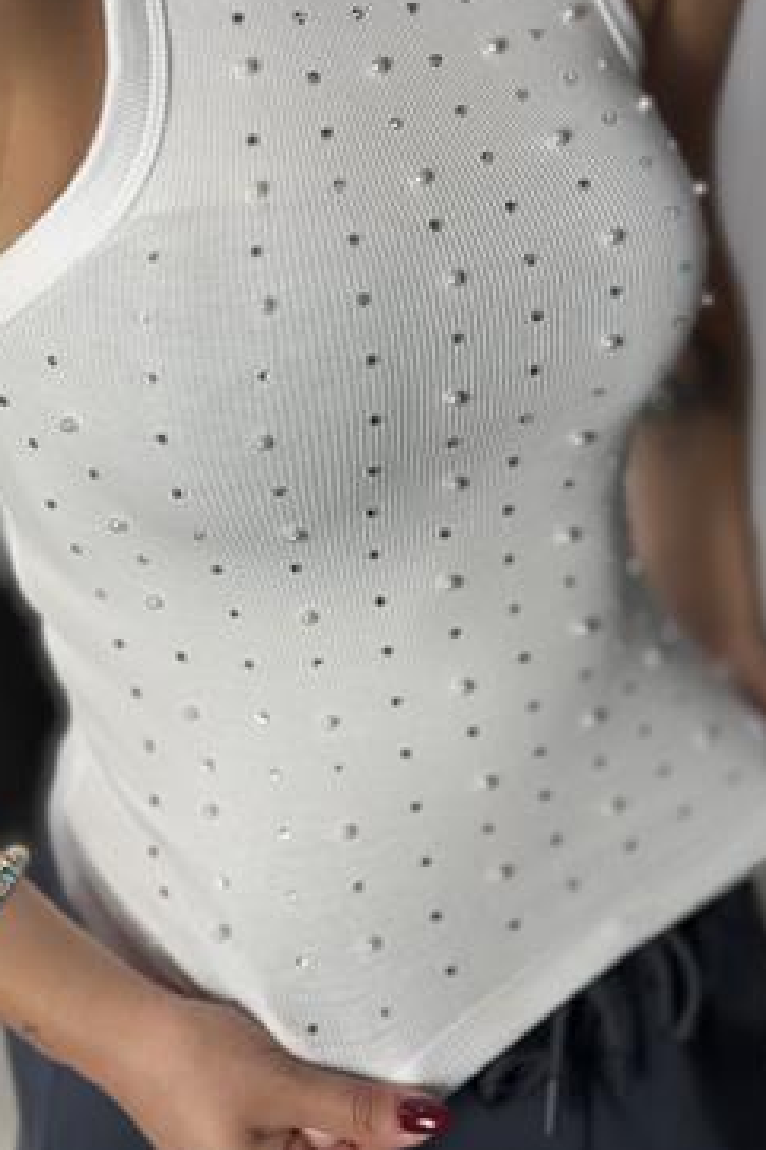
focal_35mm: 57
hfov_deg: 23.8
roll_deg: +2.6
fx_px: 1821
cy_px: 583
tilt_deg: -27.4
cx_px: 407
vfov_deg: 35.1
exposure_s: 1/100
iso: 80
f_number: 1.78
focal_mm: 6.86
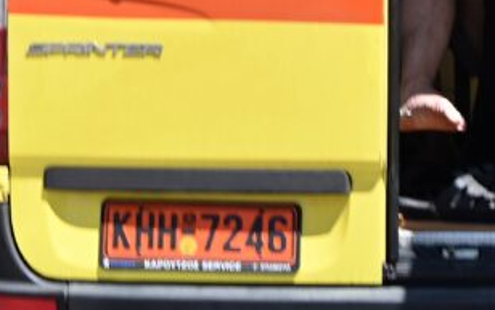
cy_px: -196
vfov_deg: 5.0
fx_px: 3537
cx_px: 537
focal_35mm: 262
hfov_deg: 8.0
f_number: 8
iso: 125
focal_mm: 44
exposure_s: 1/250
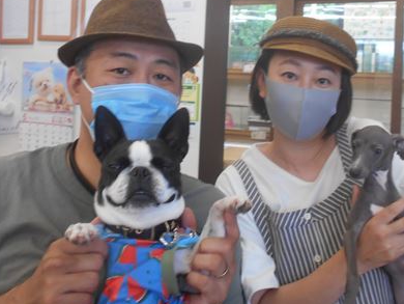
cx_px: 252
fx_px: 467
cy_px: 85
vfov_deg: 35.4
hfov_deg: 46.4
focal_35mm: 40
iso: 200
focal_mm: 4.6
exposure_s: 1/30
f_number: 3.2
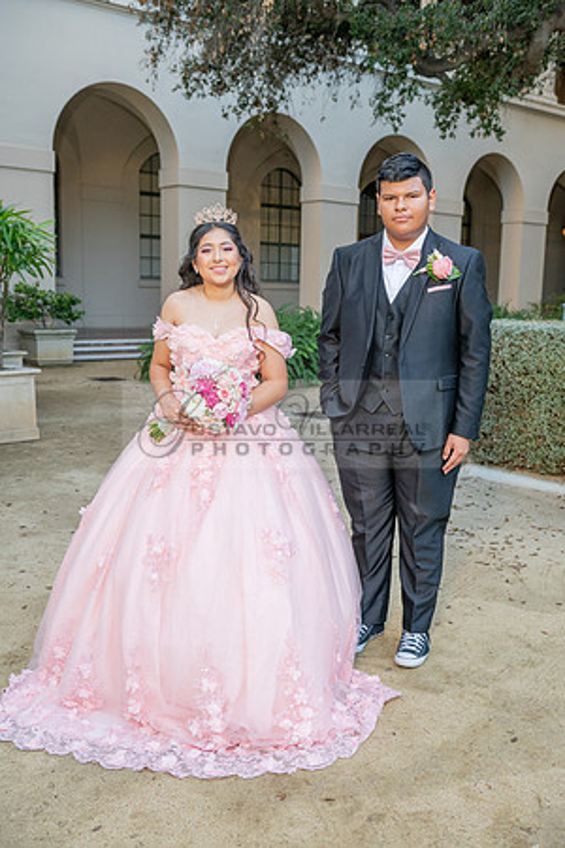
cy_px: 424
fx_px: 847
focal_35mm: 36
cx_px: 282
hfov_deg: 36.9
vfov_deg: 53.1
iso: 320
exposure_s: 1/200
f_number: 4.5
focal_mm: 36
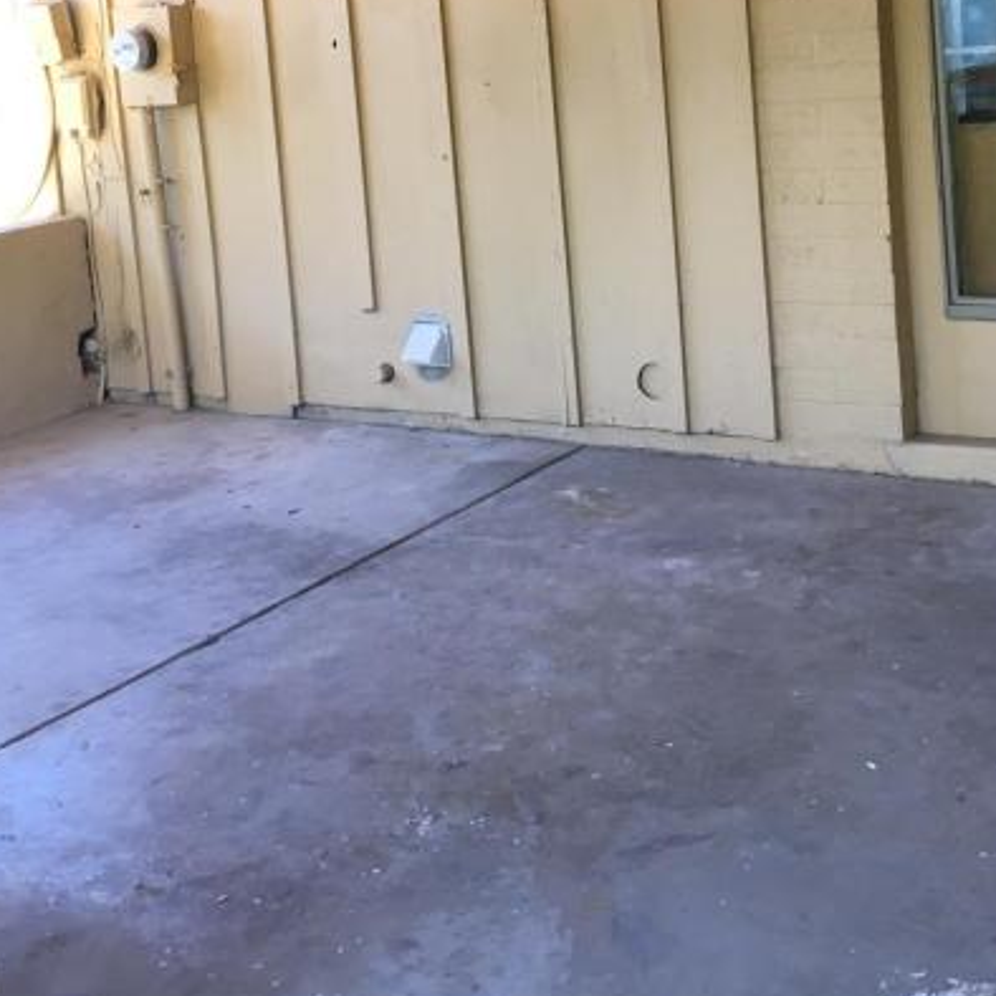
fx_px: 1628
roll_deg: +4.1
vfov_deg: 33.0
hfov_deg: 33.9
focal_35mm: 50
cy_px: 185
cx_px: 592
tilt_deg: -6.2
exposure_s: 1/30
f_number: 2.2
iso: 25
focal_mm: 4.15
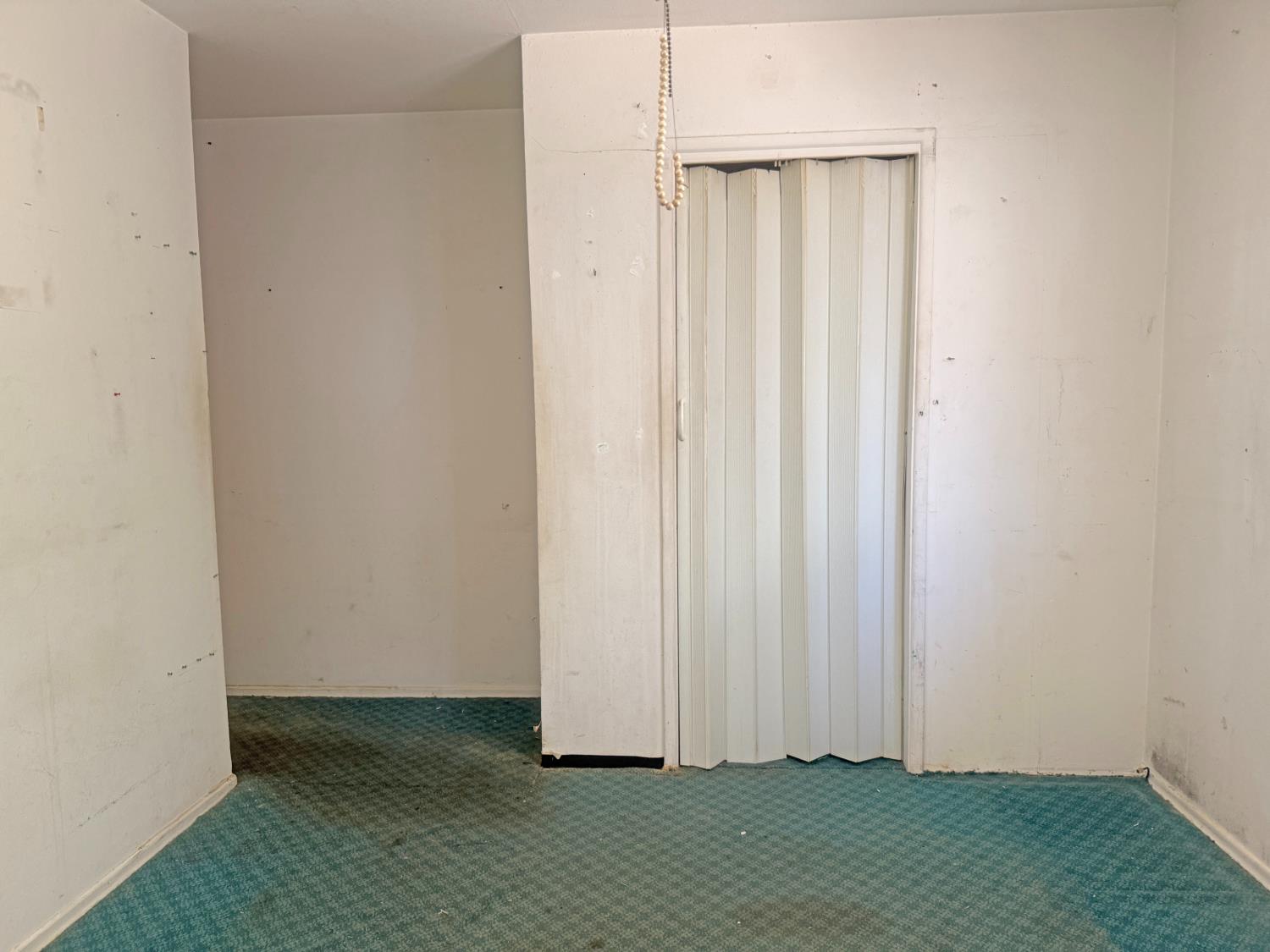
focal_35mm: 24
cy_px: 476
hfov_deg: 71.6
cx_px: 635
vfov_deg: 56.8
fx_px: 881
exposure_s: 1/62
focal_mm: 6.76
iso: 200
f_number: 1.78
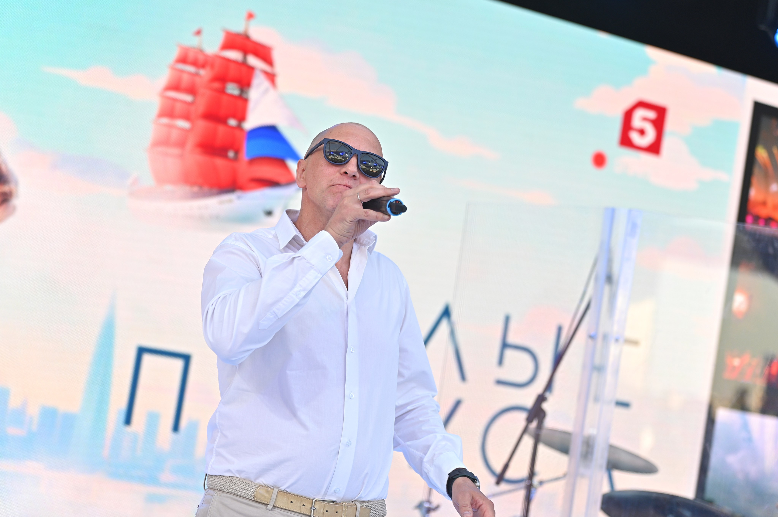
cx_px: 389
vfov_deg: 17.3
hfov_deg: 25.7
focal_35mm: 79
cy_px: 258
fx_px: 1706
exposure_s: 1/250
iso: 100
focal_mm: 79
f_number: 2.5
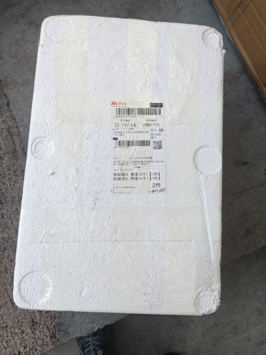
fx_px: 246
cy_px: 178
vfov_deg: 71.6
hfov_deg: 56.8
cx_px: 133
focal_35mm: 24
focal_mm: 6.67
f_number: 1.9
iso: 50
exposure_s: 1/100
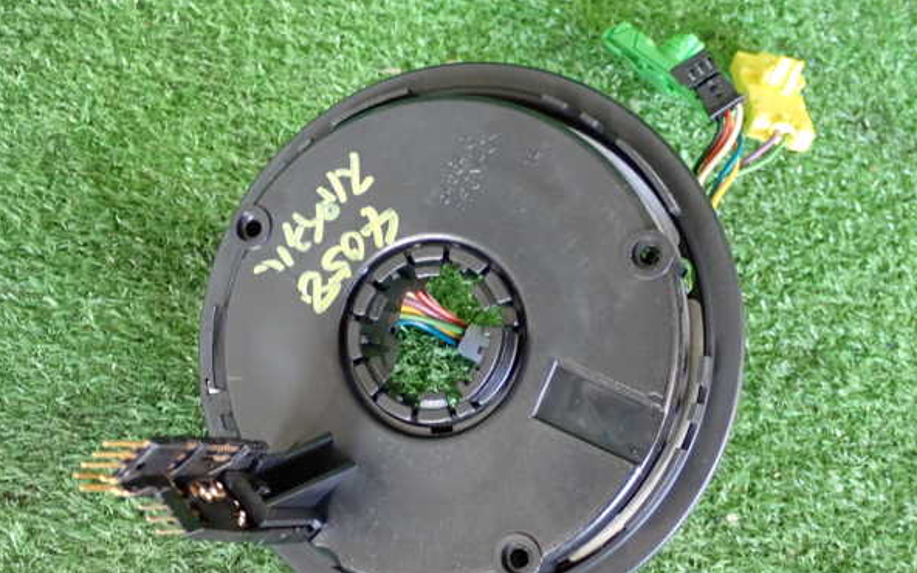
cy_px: 296
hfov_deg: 35.1
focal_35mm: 58
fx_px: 1449
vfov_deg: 22.4
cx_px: 458
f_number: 3.3
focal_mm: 9.65
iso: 800
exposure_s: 1/40
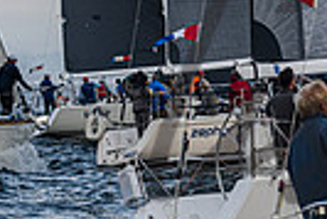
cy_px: 98
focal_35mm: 455
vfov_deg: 3.0
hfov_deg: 4.5
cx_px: 679
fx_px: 4137
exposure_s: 1/1600
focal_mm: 100
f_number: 5.6
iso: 400
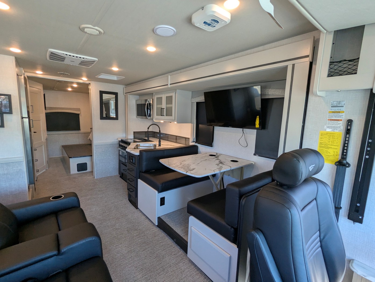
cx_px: 188
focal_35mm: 16
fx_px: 174
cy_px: 141
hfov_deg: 94.4
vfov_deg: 78.2
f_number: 2.2
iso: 179
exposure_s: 1/110
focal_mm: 2.35
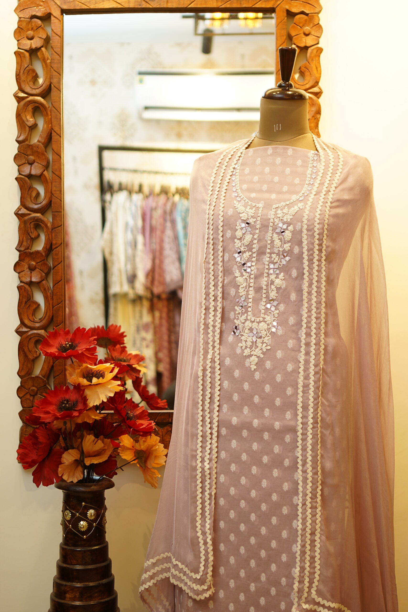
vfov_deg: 38.2
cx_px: 204
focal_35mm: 52
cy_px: 306
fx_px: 884
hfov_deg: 26.0
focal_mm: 35
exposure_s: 1/125
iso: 160
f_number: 2
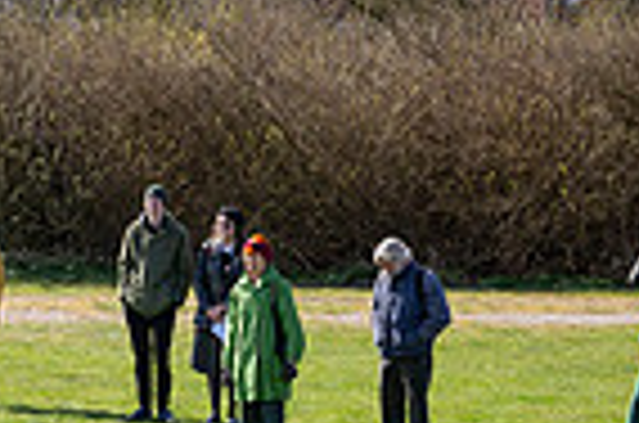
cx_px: 130
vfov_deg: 7.9
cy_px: 497
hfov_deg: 11.9
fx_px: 3046
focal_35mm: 172
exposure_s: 1/400
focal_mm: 42
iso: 200
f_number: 5.6
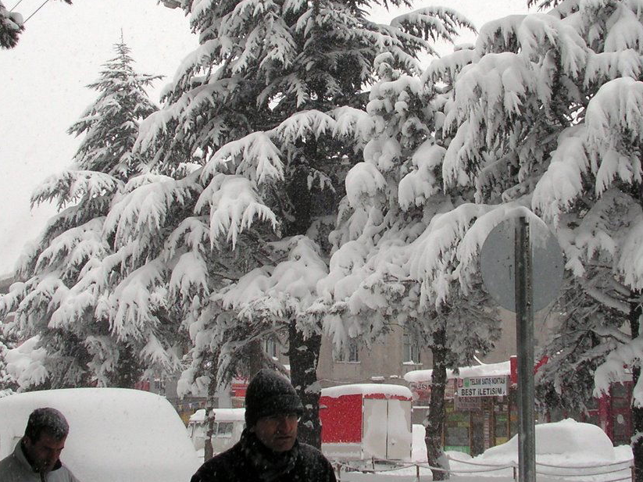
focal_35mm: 70
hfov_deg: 27.8
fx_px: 1300
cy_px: 165
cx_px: 335
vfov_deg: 20.9
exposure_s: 1/320
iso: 50
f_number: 4.8
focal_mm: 6
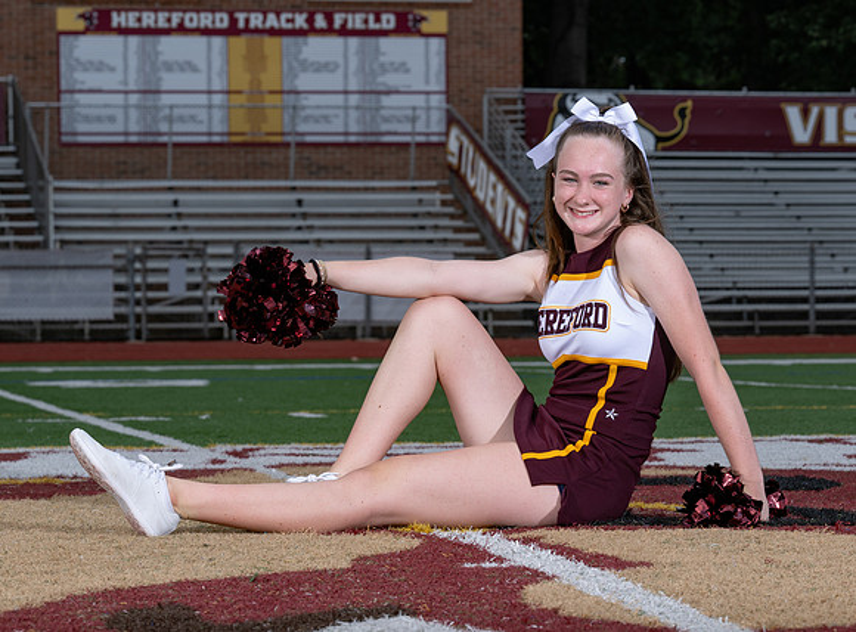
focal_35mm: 146
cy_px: 320
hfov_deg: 13.6
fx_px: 3591
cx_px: 624
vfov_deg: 10.1
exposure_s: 1/200
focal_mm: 92
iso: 64
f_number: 8
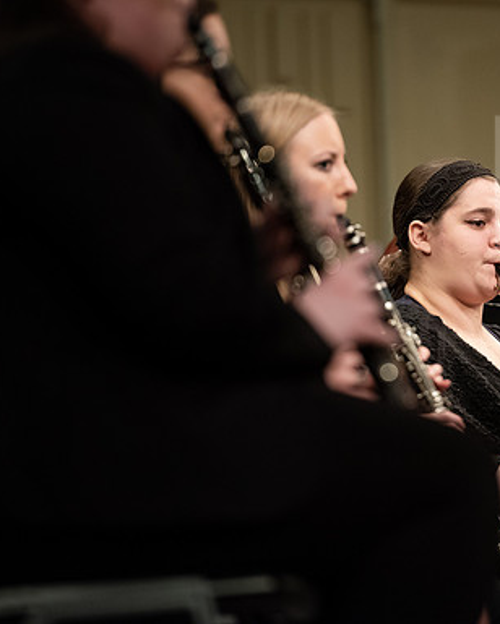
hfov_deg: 5.5
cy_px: 312
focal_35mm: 283
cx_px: 446
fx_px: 5235
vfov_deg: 6.8
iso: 2500
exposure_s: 1/200
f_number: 3.2
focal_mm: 200
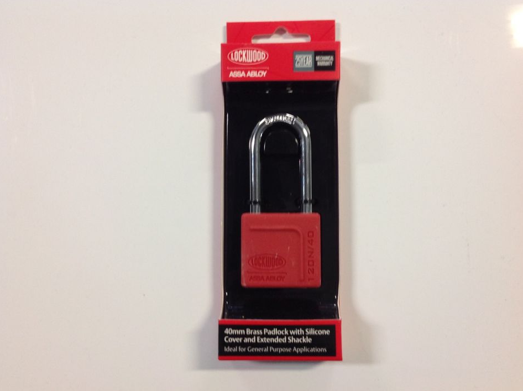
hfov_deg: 50.2
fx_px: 558
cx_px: 257
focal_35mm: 37
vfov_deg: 38.6
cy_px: 195
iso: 100
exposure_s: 1/17
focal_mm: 4.28
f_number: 2.4
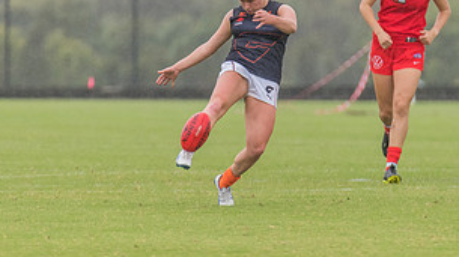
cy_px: 66
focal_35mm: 973
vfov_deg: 1.2
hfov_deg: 2.2
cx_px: 258
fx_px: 11833
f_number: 6.3
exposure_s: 1/1250
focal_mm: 460
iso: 1400
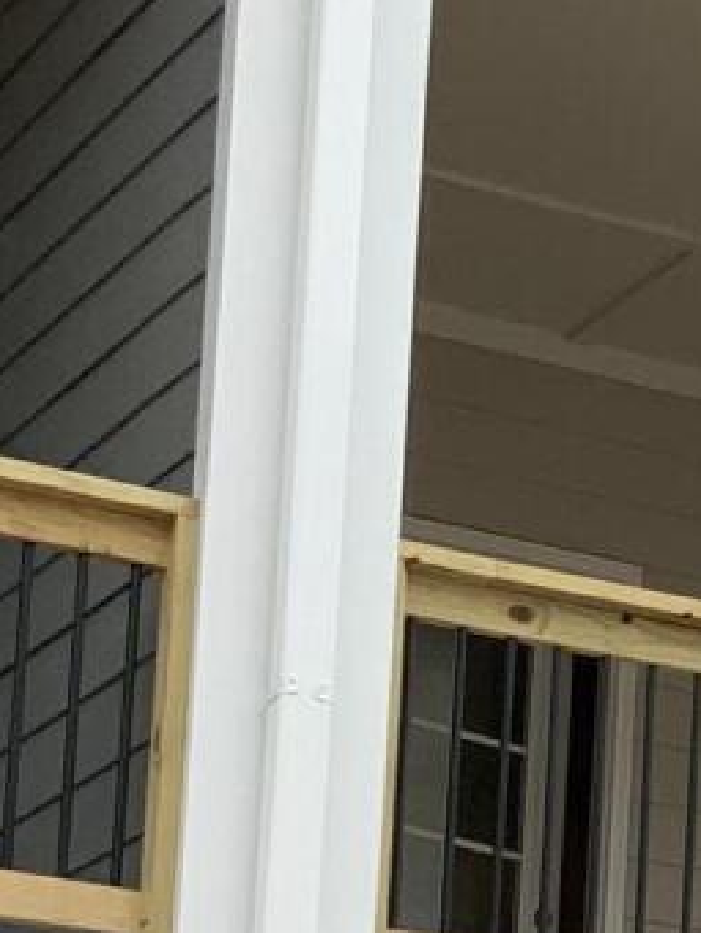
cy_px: 1242
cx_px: 1388
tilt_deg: +8.0
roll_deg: -1.4
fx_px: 4587
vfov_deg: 11.3
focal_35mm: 170
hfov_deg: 8.3
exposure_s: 1/657
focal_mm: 3
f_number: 1.8
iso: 16
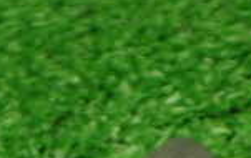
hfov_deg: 15.9
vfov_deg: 9.6
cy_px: 339
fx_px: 864
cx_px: -52
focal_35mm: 126
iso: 320
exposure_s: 1/125
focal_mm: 5.4
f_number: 2.3
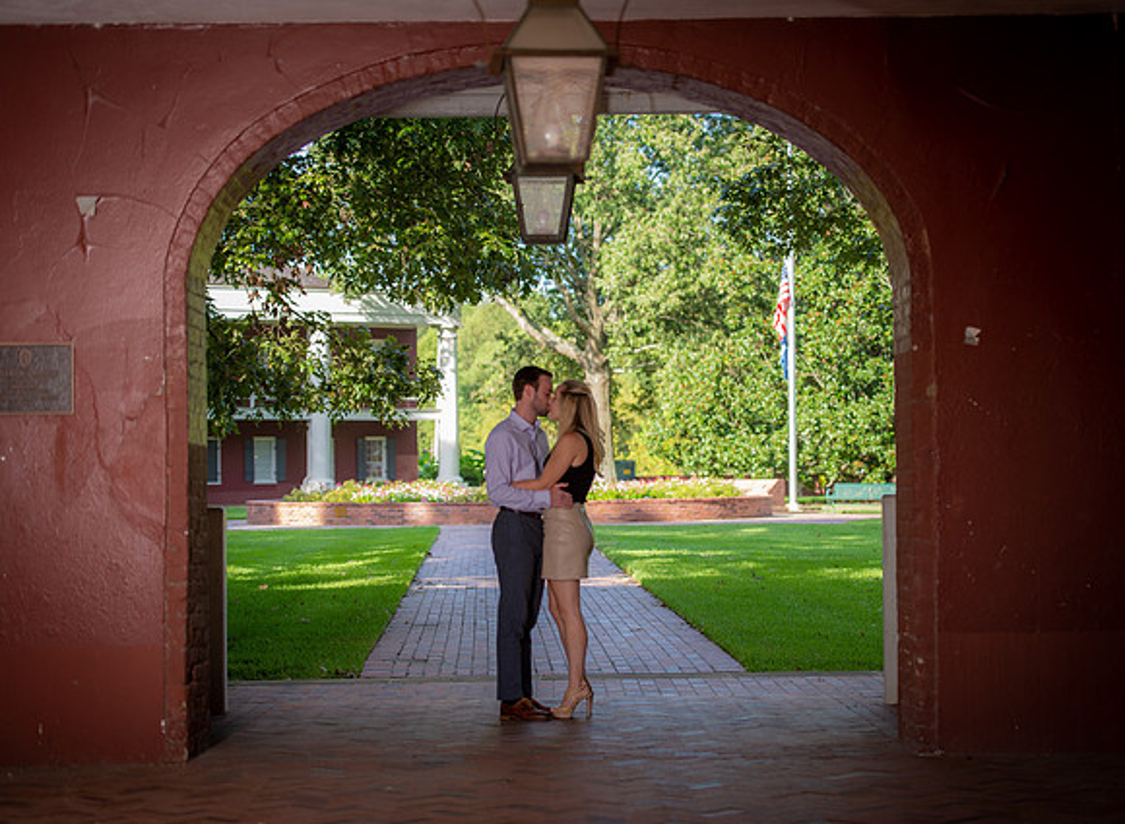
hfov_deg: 23.1
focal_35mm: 85
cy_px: 412
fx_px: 2749
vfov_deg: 17.1
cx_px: 619
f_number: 2.8
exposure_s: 1/160
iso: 50
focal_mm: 80
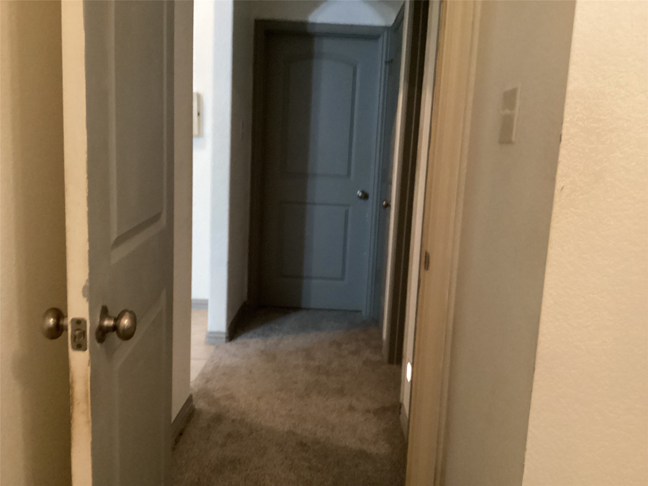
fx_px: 580
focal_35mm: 31
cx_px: 324
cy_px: 243
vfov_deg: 45.4
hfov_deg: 58.4
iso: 640
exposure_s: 1/24
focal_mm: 3.3
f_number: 2.4
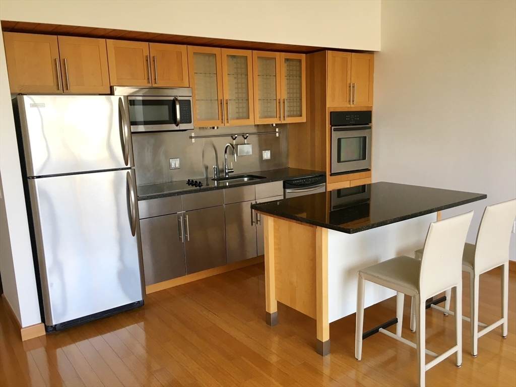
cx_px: 258
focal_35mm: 29
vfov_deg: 48.2
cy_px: 194
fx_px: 432
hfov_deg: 61.7
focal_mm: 4.15
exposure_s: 1/30
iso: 50
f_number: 2.2
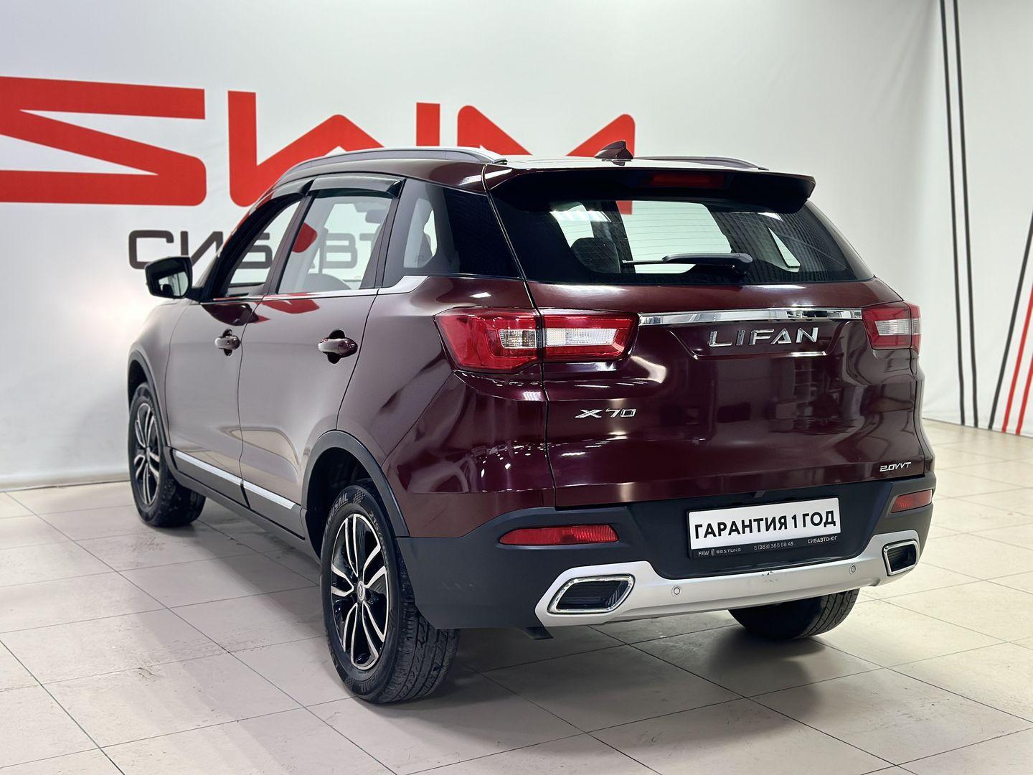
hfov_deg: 39.7
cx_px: 516
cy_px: 388
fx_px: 1432
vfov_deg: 30.3
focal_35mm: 48
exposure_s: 1/100
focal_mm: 6.86
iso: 160
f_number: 1.78
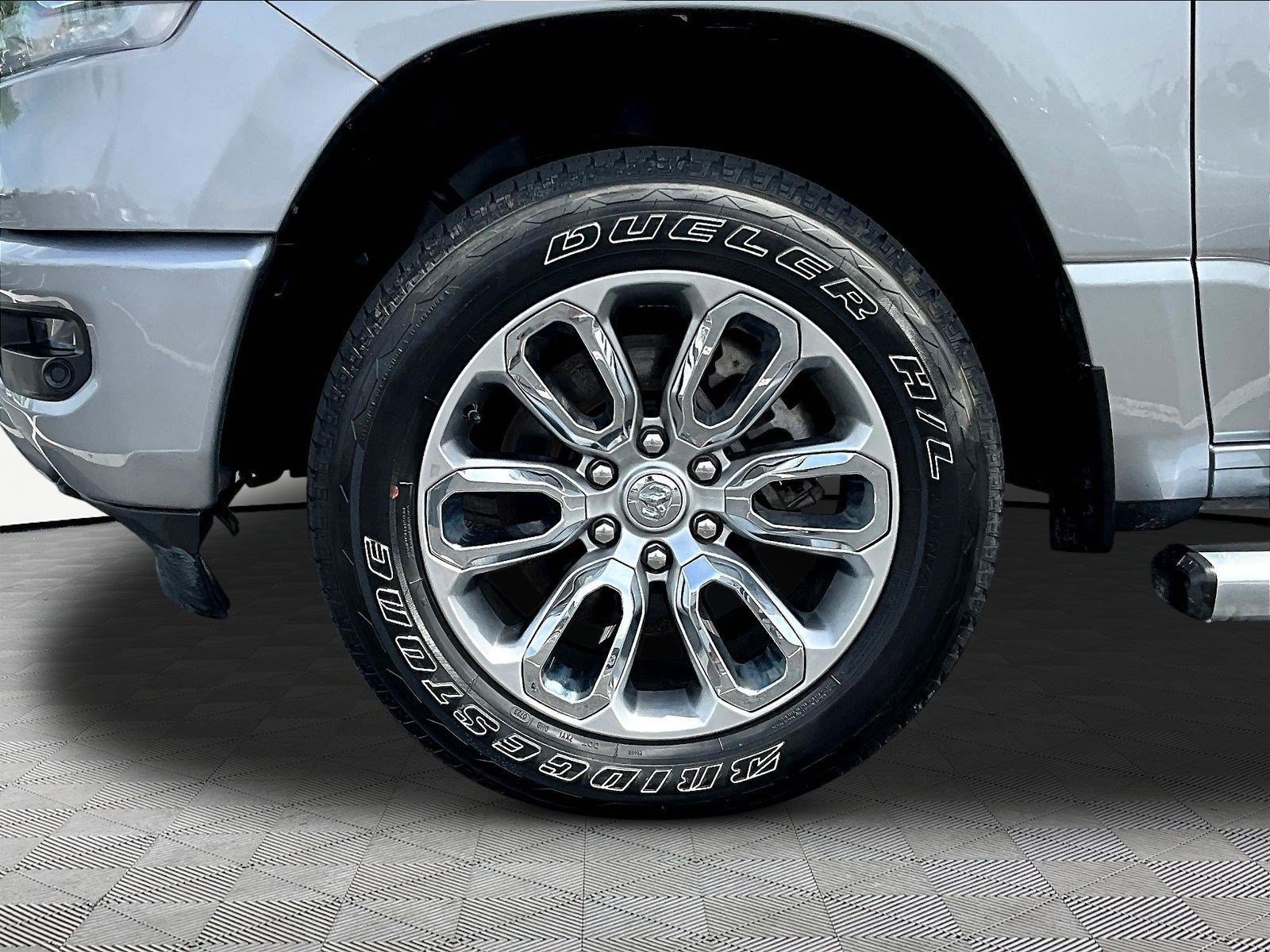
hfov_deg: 61.7
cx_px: 635
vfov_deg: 48.2
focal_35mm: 29
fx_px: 1064
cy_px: 476
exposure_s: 1/728
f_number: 1.8
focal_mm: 3
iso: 25
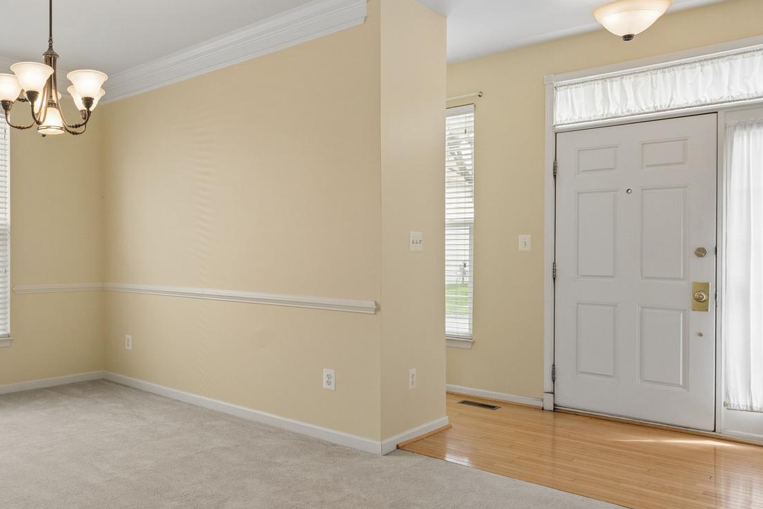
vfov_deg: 45.6
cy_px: 246
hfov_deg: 61.2
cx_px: 198
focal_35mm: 29
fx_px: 605
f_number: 7.1
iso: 1250
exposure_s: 1/500
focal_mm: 15.3
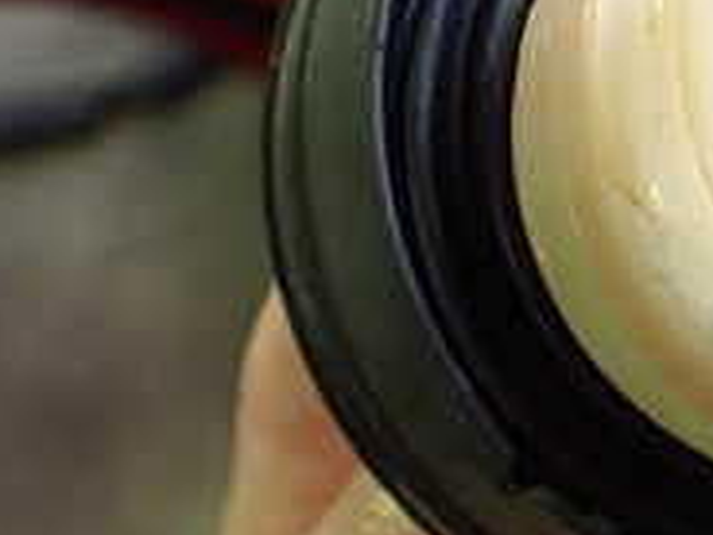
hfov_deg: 18.8
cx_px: 895
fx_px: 2019
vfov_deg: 15.0
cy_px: 147
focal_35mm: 98
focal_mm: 5.4
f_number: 2.3
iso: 640
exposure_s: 1/125
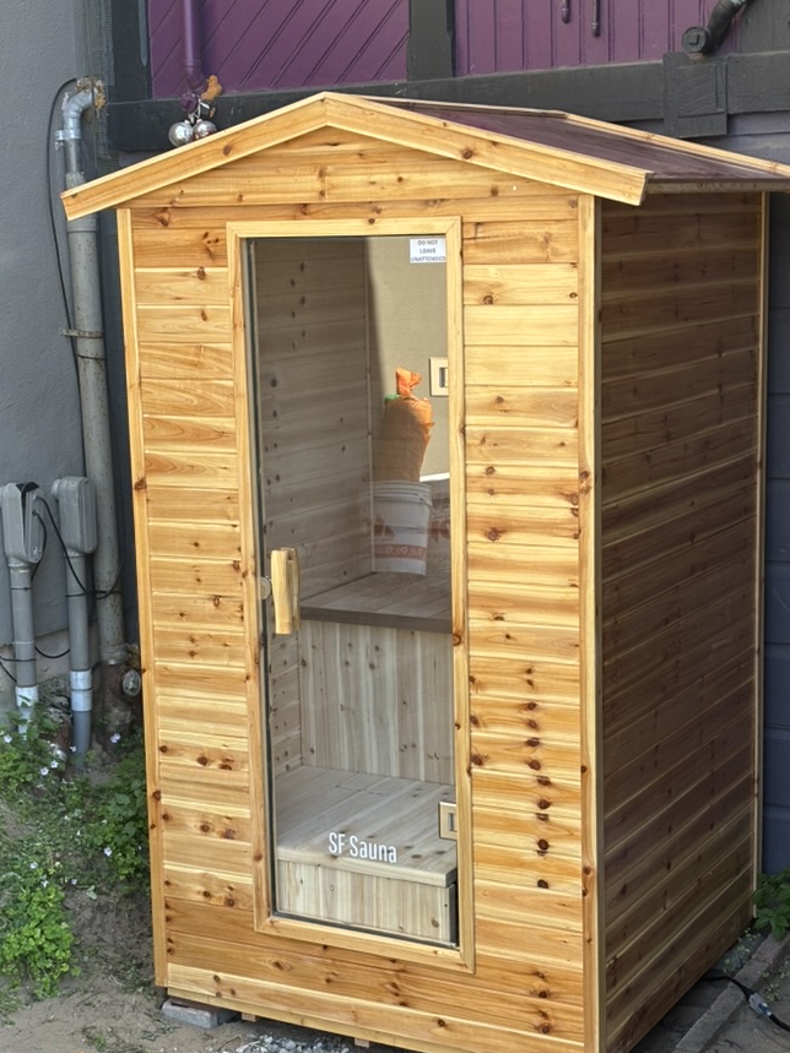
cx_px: 370
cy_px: 566
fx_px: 1887
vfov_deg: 31.2
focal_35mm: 62
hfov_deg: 23.6
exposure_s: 1/164
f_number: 1.6
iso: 32
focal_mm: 5.96
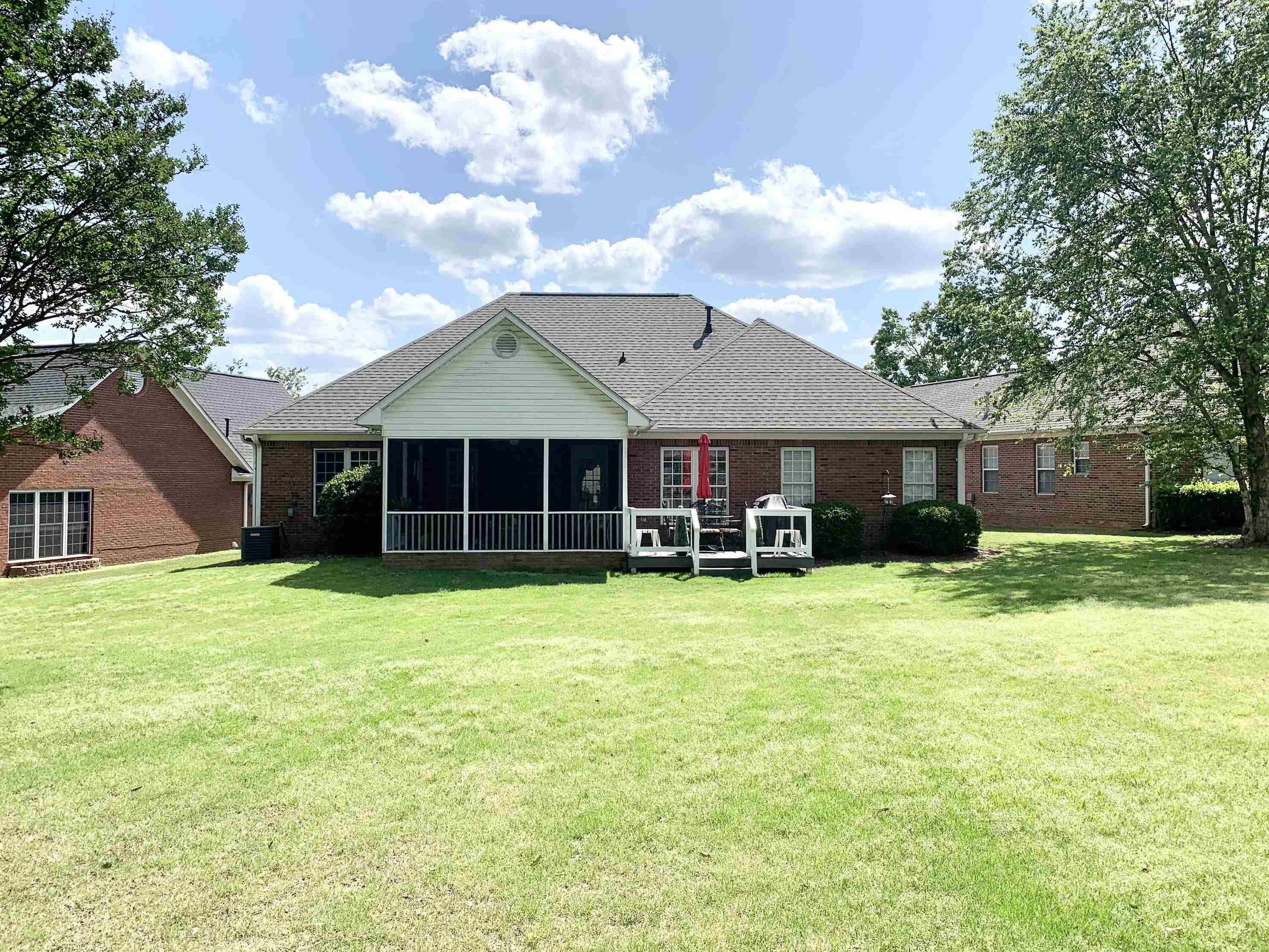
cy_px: 465
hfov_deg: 65.3
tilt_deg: +1.9
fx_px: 990
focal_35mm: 27
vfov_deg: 51.4
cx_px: 616
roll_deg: +0.2
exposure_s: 1/2755
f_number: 1.8
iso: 25
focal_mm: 4.25
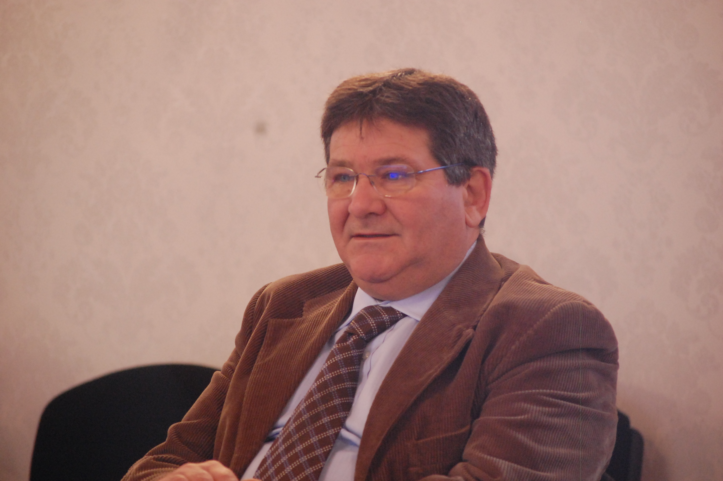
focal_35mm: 180
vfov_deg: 7.6
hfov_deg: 11.4
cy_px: 240
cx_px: 362
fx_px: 3612
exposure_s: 1/25
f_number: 4.8
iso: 1600
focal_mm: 120
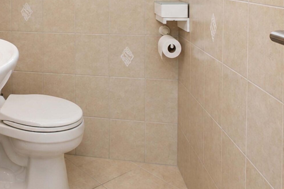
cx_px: 20
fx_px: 308
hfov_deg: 44.4
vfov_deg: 30.6
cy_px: -19
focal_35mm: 39
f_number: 8
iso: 1000
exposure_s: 1/80
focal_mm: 10
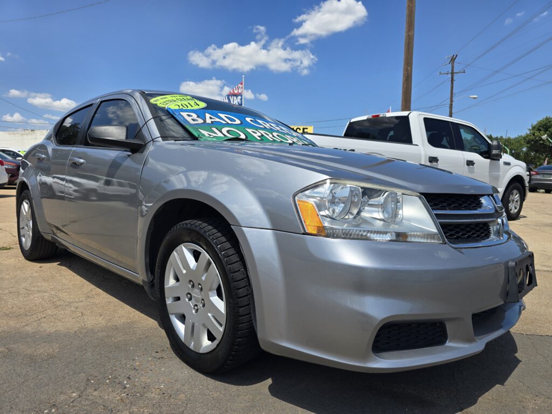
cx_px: 276
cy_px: 207
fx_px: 367
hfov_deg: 73.9
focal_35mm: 23
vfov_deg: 58.9
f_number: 1.7
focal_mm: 6.3
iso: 12
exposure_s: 1/984
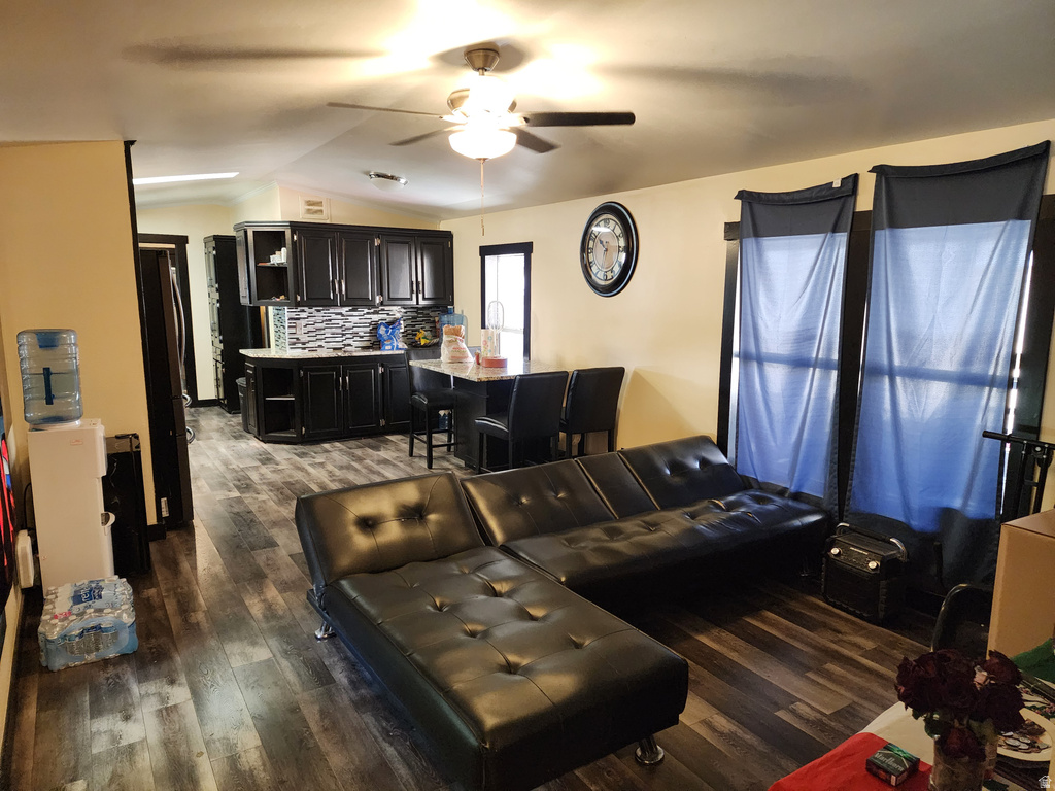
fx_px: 701
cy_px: 396
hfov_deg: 73.9
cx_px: 528
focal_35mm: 23
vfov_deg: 58.9
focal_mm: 6.4
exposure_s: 1/120
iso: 1000
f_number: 1.8
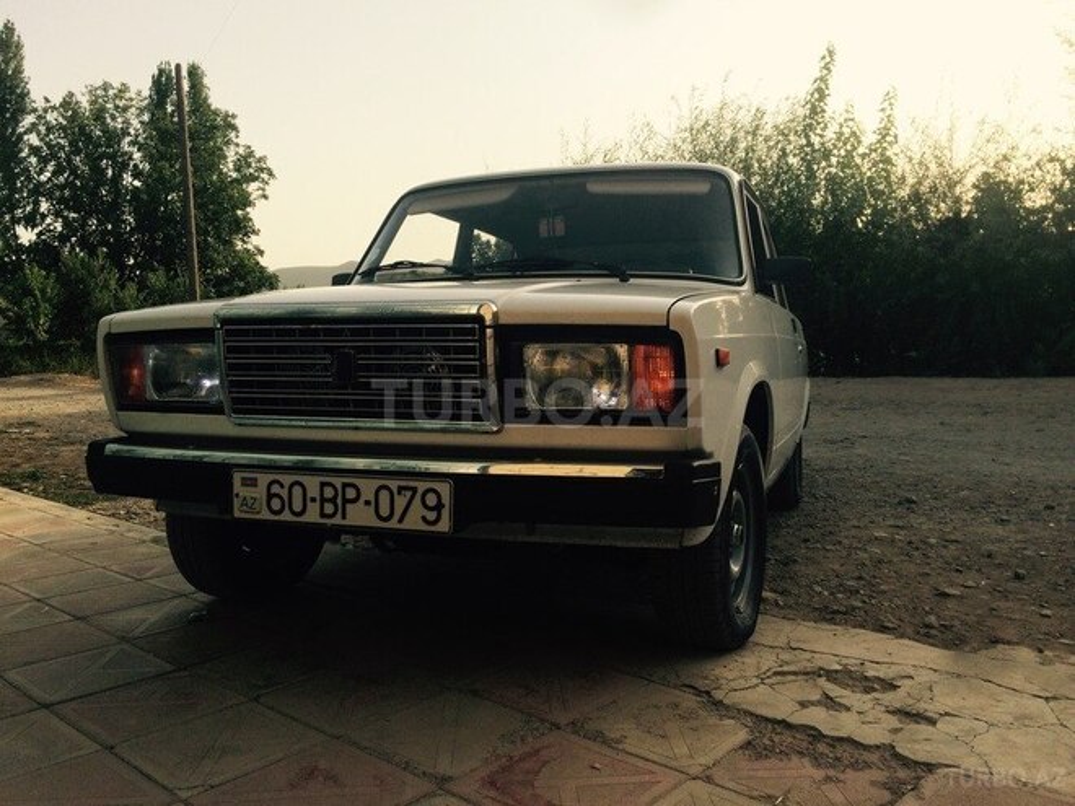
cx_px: 538
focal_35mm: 29
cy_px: 403
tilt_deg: -6.1
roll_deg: +2.4
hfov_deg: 61.7
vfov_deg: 48.2
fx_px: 901
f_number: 2.2
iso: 32
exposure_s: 1/1282
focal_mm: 4.15
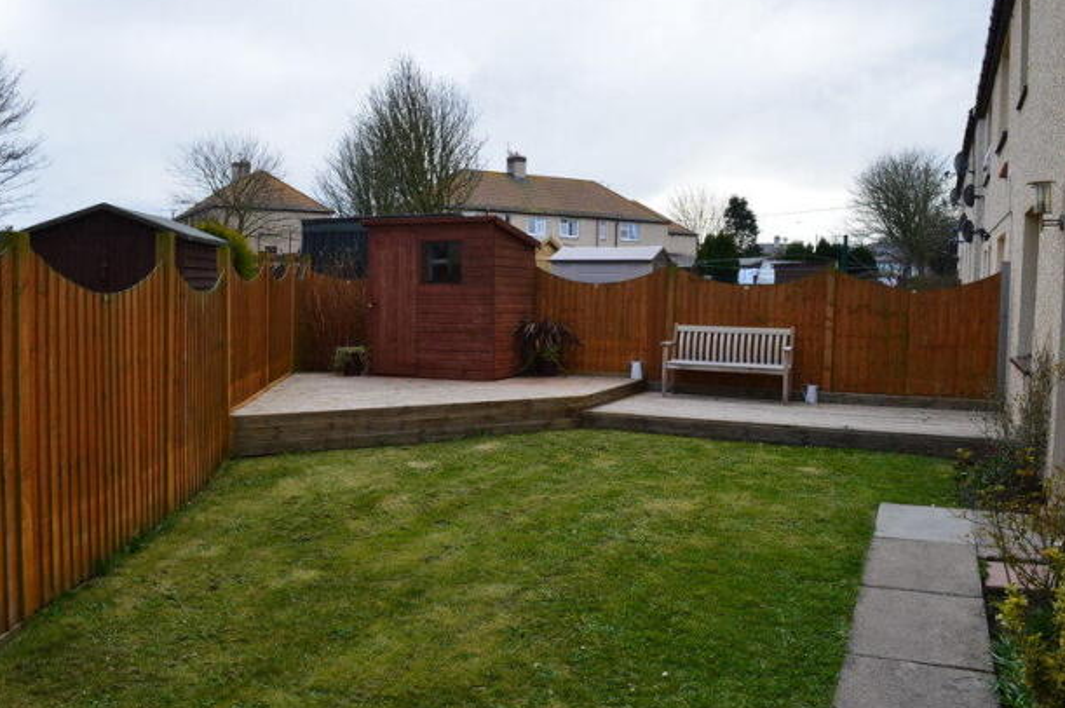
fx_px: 857
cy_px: 354
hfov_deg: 63.7
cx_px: 537
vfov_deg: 44.9
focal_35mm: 29
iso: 400
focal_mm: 18
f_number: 10
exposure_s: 1/200
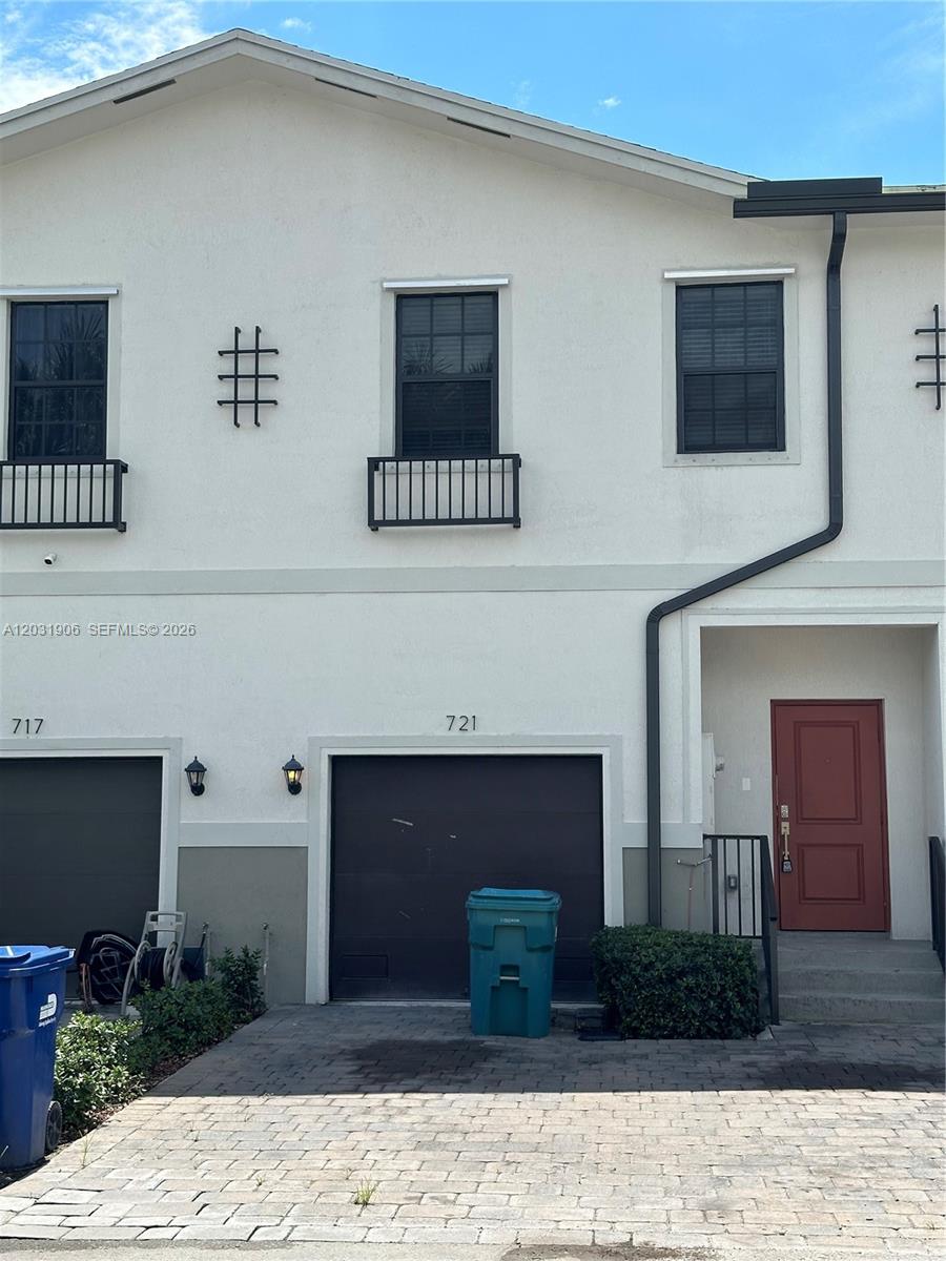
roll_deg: -0.4
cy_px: 630
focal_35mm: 48
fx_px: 1749
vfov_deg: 39.7
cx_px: 473
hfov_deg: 30.3
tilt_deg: +7.2
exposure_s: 1/3597
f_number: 1.78
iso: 64
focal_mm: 6.86
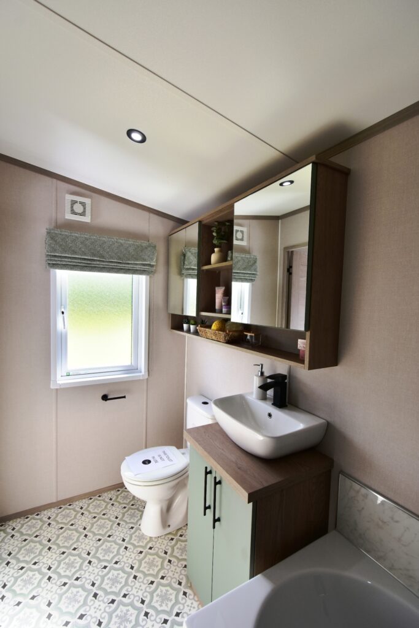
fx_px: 262
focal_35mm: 15
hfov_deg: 77.3
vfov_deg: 100.4
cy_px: 314
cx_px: 210
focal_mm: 10
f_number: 5.6
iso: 200
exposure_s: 1/100
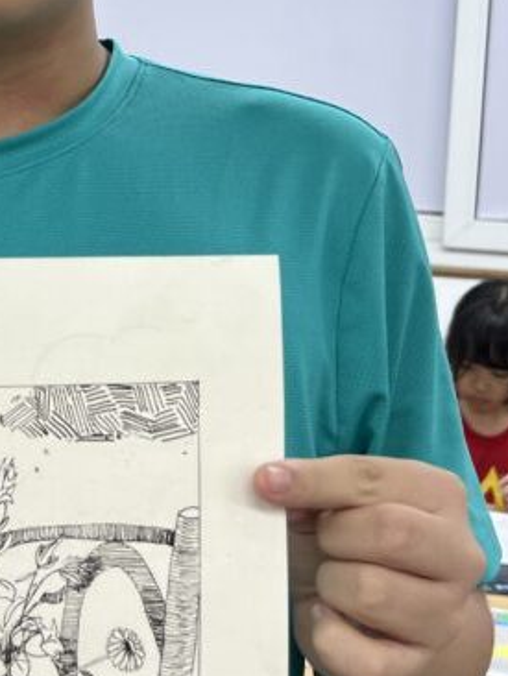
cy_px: 174
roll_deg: -0.5
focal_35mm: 71
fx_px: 1388
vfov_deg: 27.0
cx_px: 2
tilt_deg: -6.8
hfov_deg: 20.1
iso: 40
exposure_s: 1/100
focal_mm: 5.7
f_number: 1.5
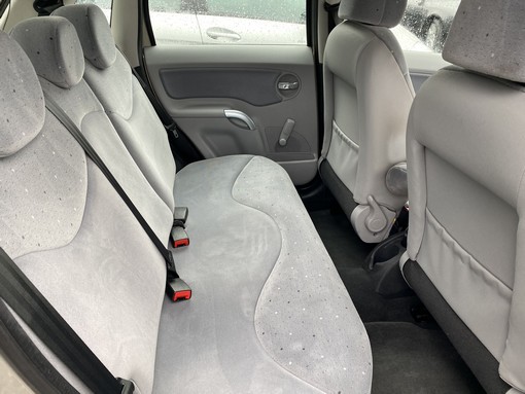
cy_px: 197
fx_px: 395
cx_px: 262
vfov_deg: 53.1
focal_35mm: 26
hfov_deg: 67.3
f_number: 1.8
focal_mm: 4.25
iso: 100
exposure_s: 1/121
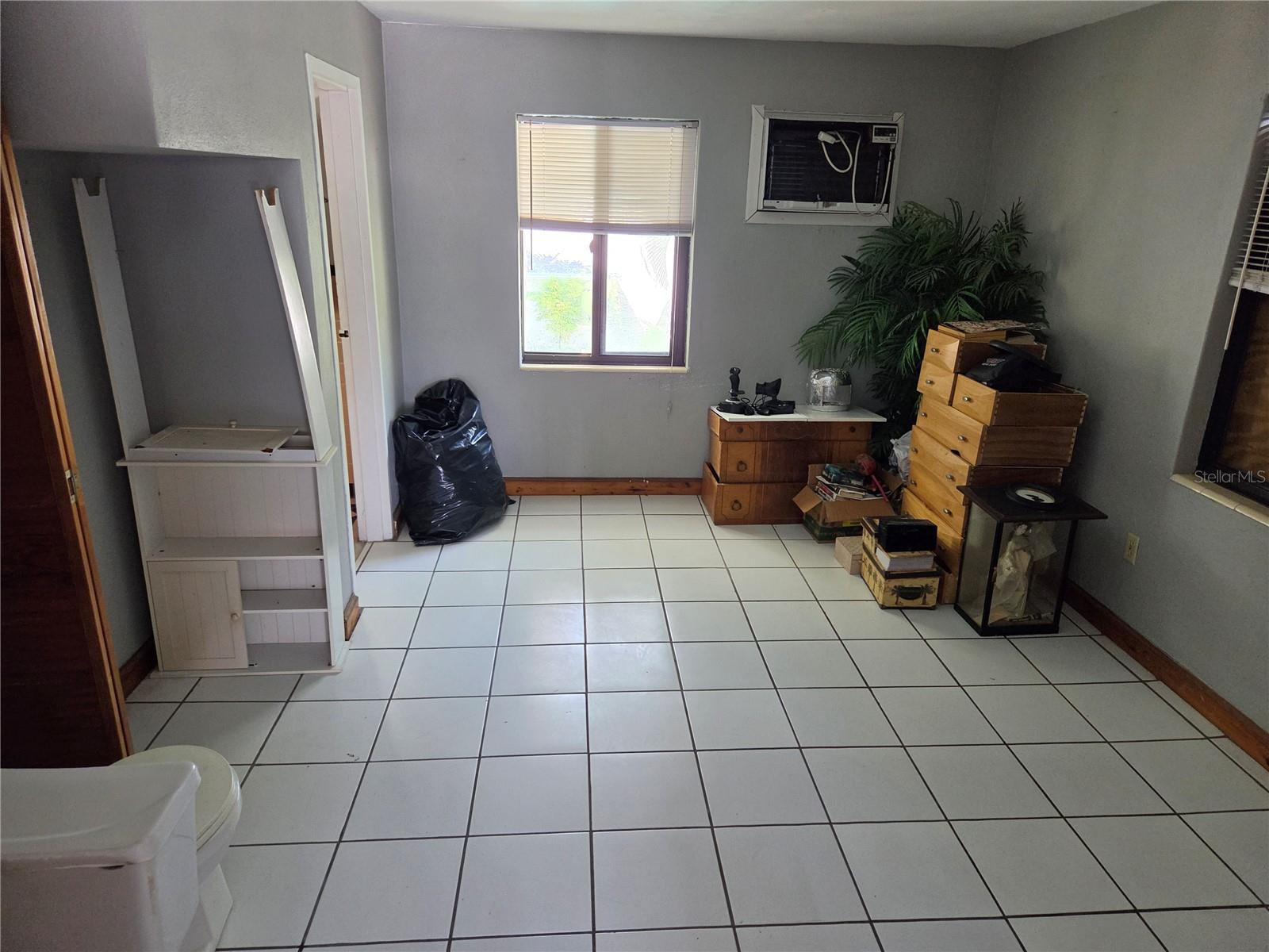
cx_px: 634
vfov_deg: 58.9
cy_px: 476
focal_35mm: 23
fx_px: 843
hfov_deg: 73.9
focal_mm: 5.4
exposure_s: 1/120
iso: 500
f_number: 1.8
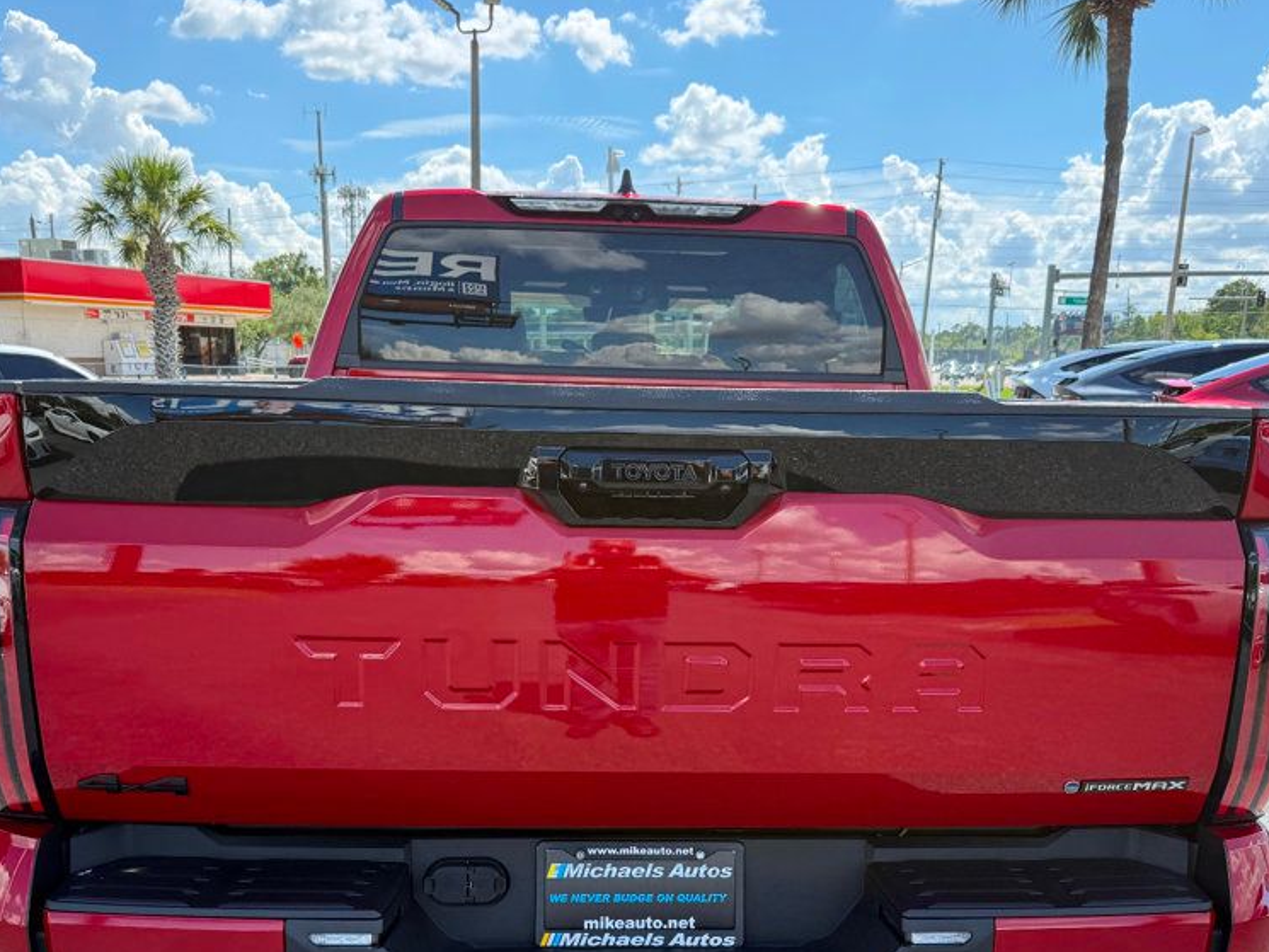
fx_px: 1210
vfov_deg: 42.3
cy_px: 647
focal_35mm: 33
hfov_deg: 55.3
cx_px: 651
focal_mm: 6.76
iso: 100
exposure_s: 1/1770
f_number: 1.78
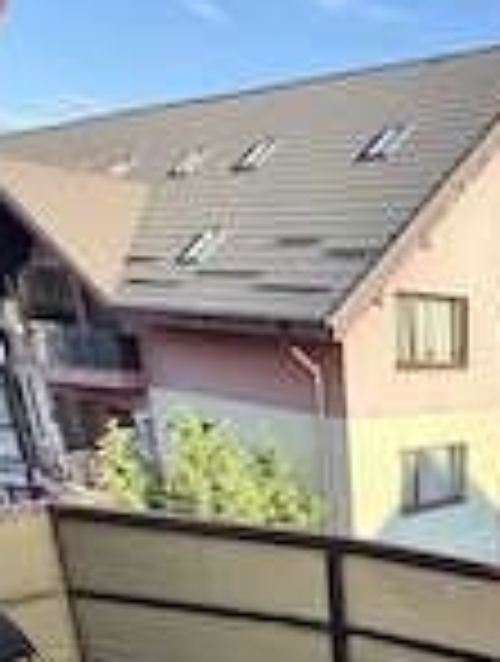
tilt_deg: -25.7
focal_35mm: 38
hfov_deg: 33.0
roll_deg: -4.4
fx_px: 729
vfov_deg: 41.9
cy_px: 671
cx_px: 554
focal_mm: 2.22
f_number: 2.2
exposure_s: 1/502
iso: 50
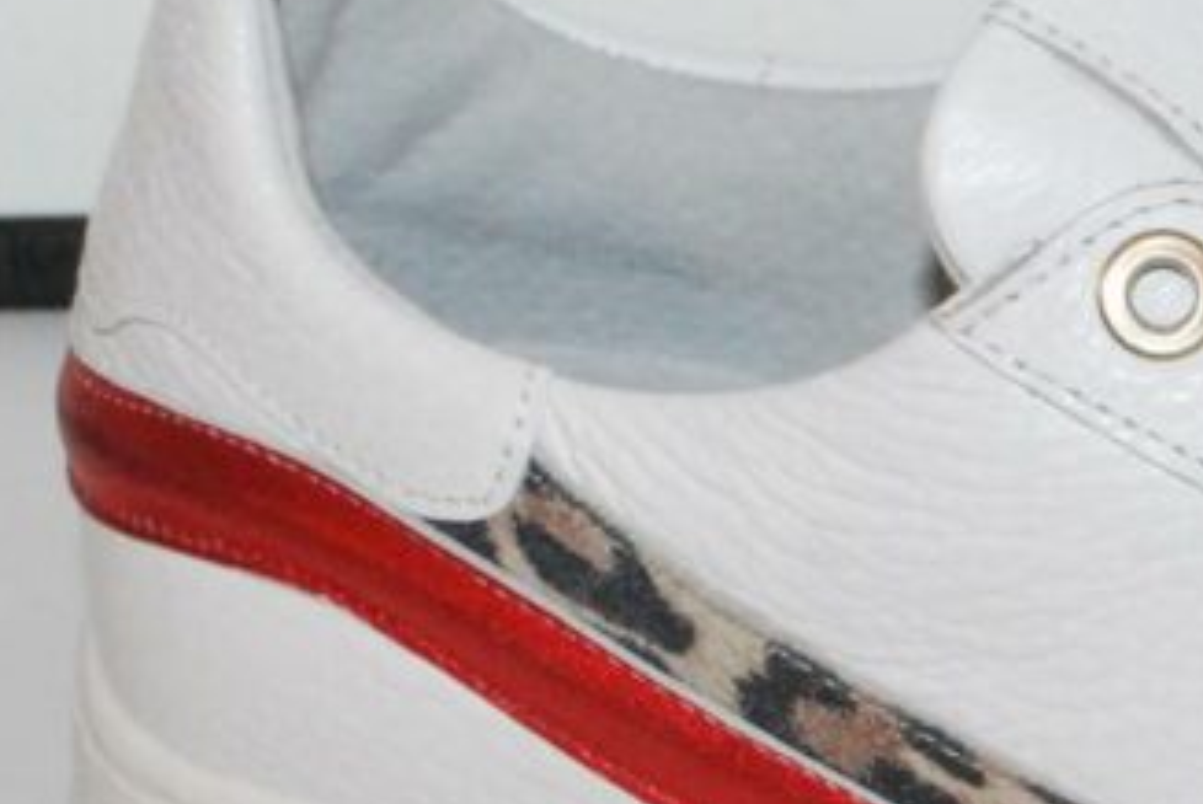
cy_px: 538
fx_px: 5385
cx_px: 1375
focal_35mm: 161
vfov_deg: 8.5
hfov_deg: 12.5
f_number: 9
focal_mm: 26
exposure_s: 1/200
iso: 1600
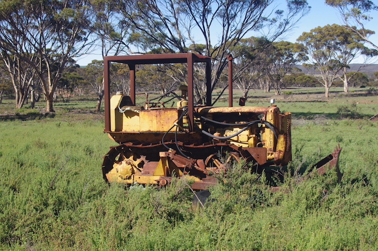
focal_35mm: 49
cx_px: 189
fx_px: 514
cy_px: 126
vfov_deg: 27.5
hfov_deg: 40.4
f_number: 7.1
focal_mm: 33
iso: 200
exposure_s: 1/320
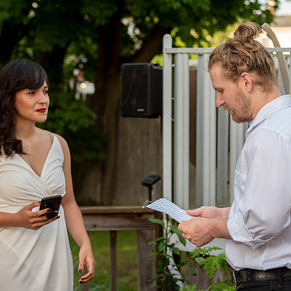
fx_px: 1056
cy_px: 147
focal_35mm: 111
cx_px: 172
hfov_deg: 15.7
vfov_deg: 15.7
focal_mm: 86
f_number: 4
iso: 100
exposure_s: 1/200
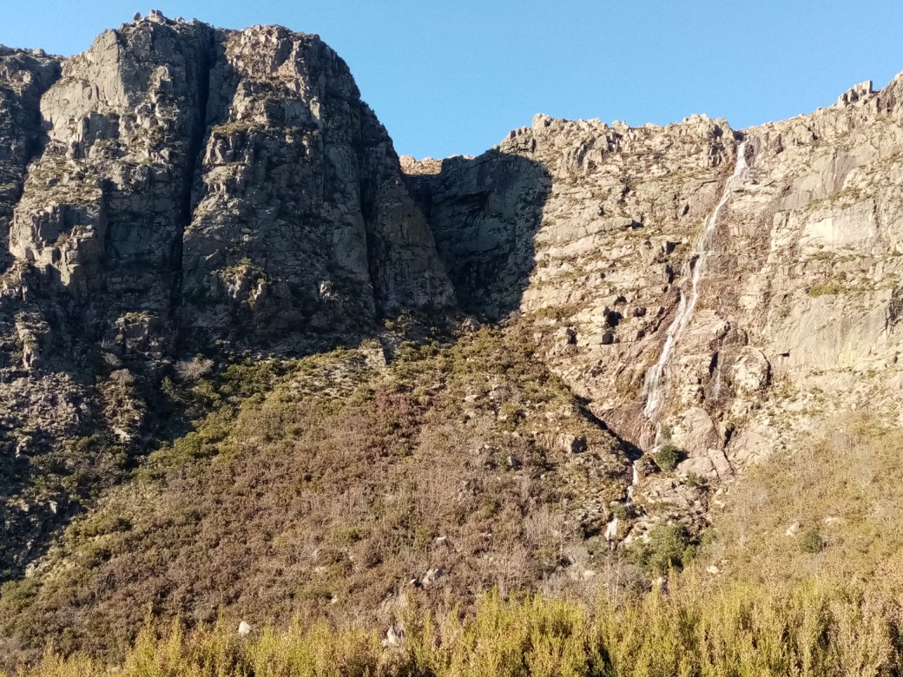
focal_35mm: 32
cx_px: 508
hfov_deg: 56.6
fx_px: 835
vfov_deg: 44.1
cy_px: 375
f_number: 1.8
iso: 101
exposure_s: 1/402
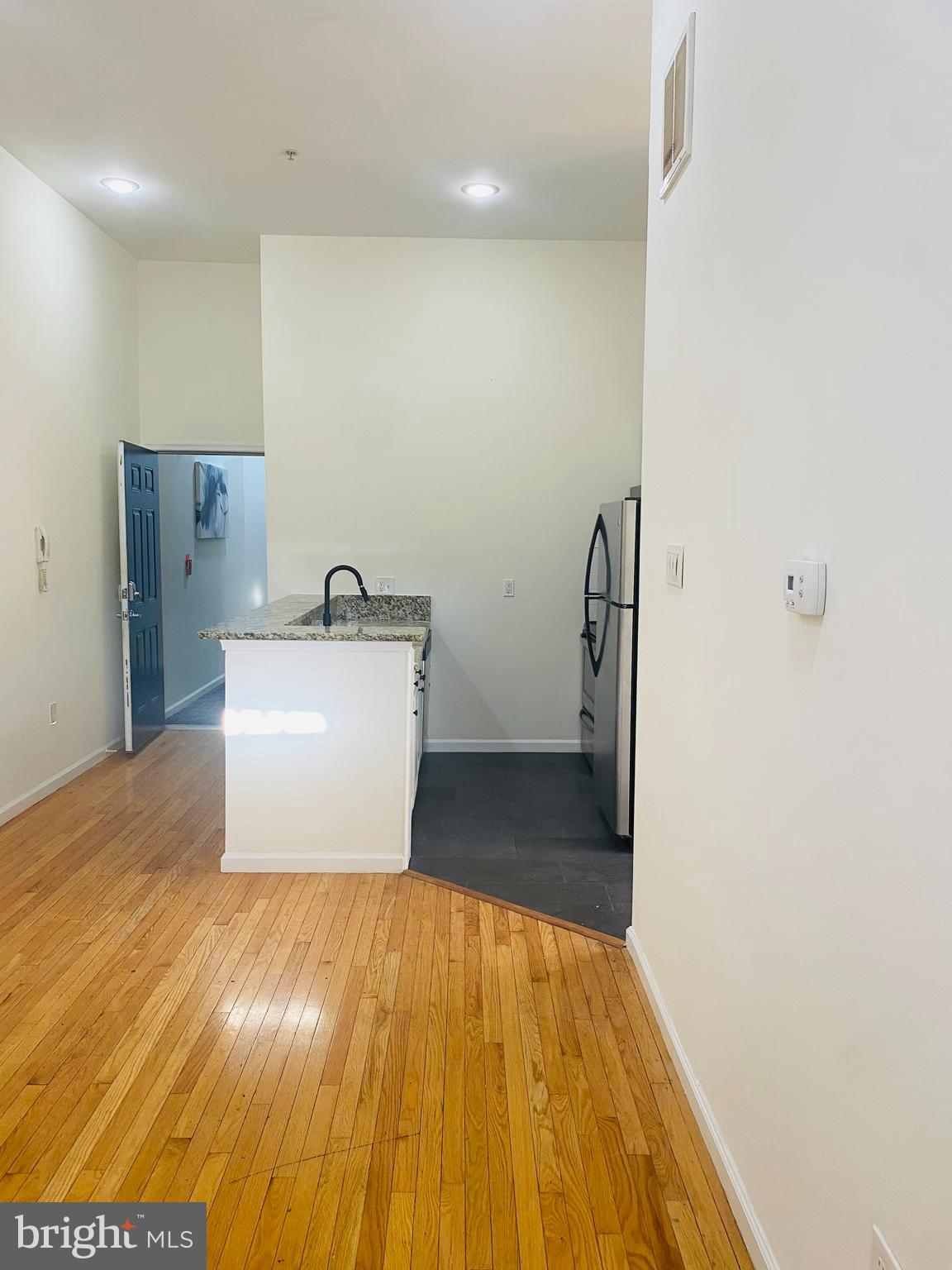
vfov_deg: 67.3
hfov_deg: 53.1
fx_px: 953
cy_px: 635
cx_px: 476
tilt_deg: -5.4
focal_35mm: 26
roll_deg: -1.3
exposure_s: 1/60
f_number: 1.8
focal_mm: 4.25
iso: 80
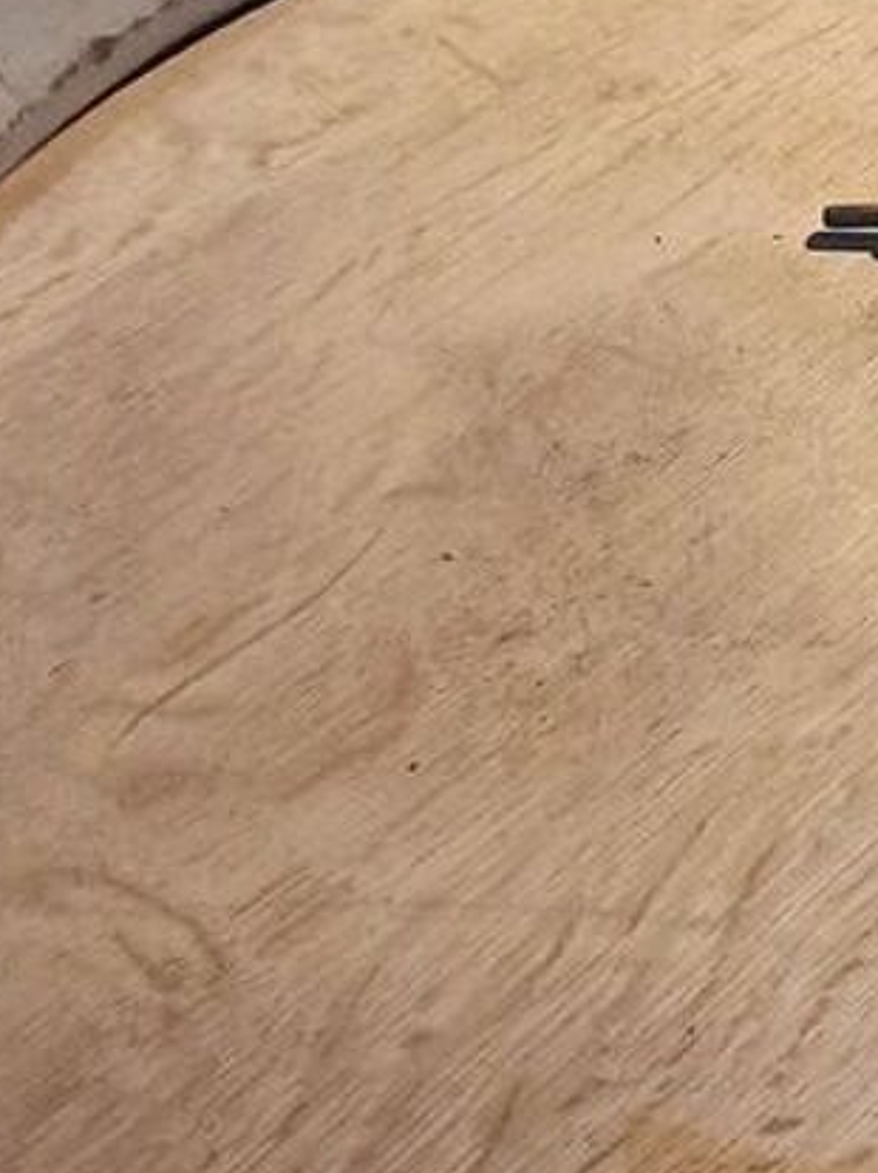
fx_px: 2945
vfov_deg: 22.5
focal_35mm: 87
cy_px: 489
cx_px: 1011
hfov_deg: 16.4
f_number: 1.8
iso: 400
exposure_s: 1/25
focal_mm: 4
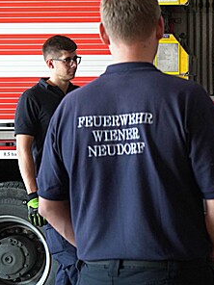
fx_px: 1154
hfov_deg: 10.4
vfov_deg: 14.1
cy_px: 91
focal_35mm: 140
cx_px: 263
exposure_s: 1/800
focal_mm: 70
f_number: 5.6
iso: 8000
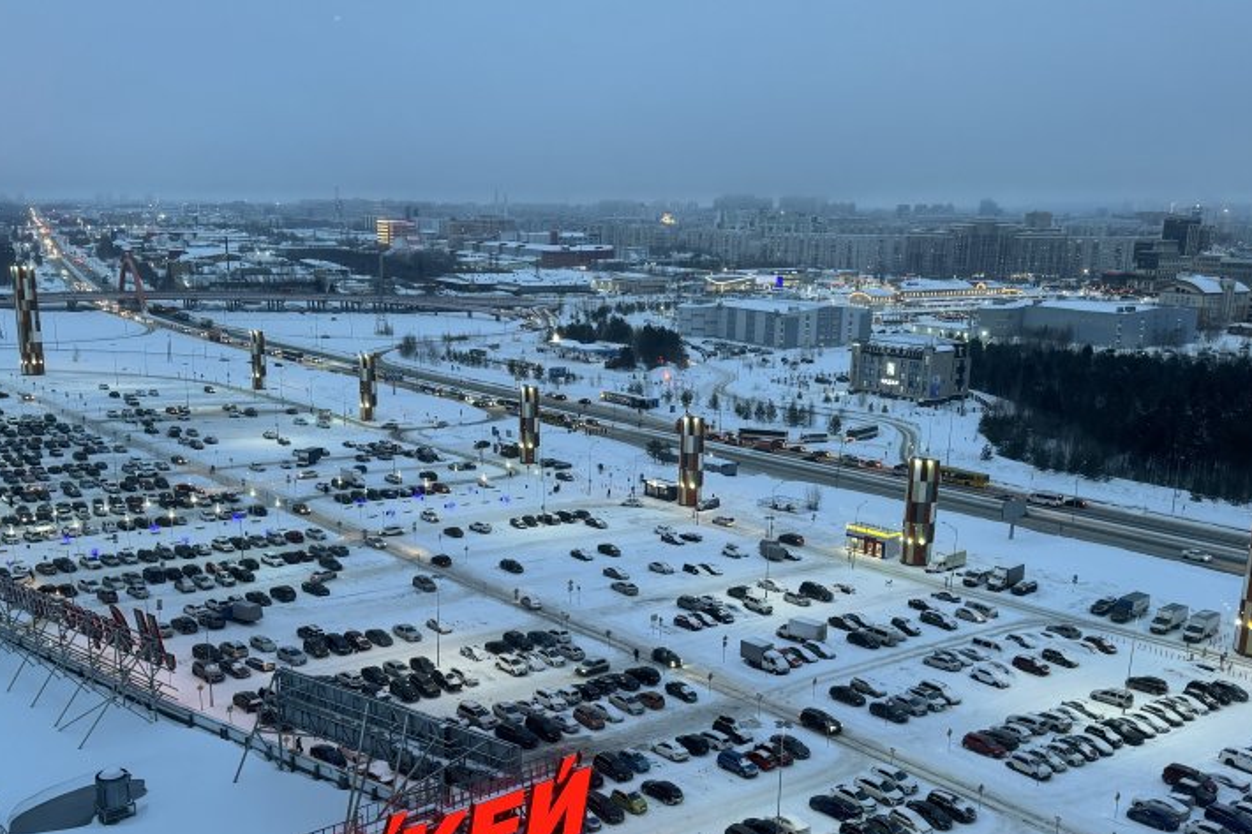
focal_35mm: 36
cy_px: 550
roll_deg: -0.2
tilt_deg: -15.1
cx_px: 571
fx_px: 1252
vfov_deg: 36.5
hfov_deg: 53.1
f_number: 1.78
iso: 160
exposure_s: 1/50
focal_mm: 6.86
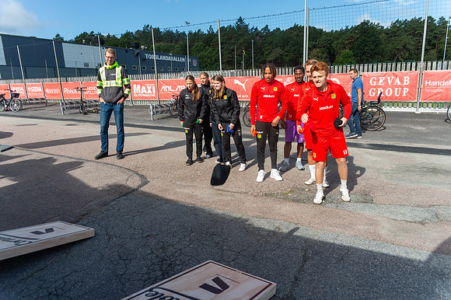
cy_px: 150
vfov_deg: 53.1
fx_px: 300
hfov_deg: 73.8
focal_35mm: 24
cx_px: 226
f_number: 4
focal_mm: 24
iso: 100
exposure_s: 1/320
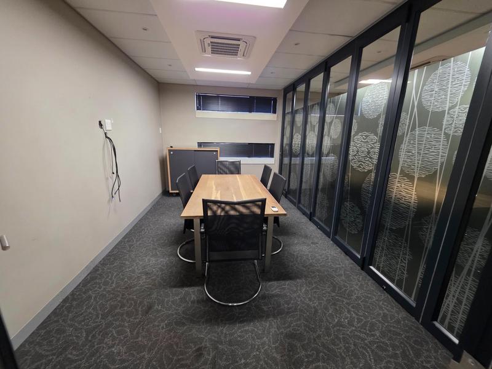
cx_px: 246
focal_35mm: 13
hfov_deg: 106.2
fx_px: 185
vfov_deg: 89.9
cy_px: 184
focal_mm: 2.2
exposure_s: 1/50
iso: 500
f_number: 1.9
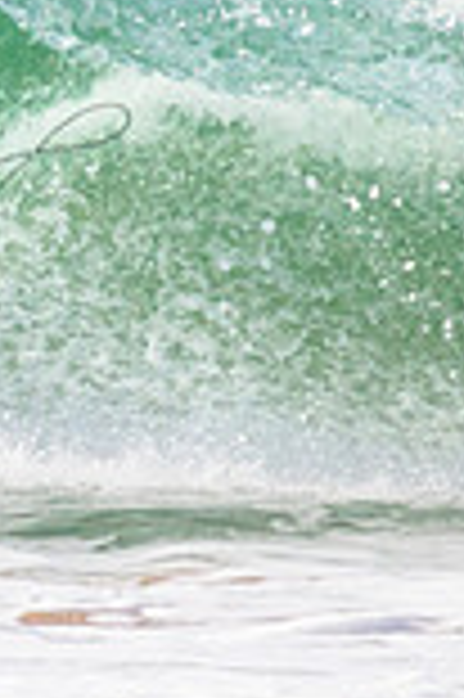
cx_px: -662
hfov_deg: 0.5
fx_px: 58164
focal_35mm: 3002
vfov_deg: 0.7
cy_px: -29
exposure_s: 1/2000
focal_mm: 800
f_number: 11
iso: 1400
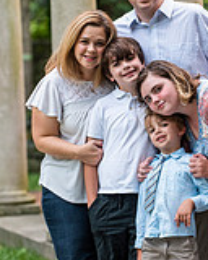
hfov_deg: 4.3
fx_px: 2747
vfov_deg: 5.4
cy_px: 96
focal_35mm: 357
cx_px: 166
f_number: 3.5
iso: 1000
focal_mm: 135
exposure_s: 1/125
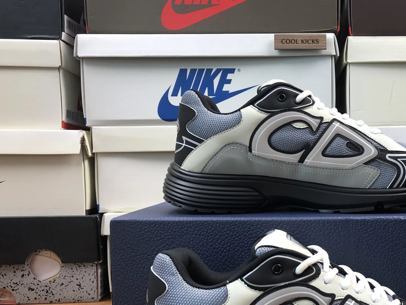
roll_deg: +1.2
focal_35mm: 43
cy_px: 227
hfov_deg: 42.4
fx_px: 504
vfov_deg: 33.0
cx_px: 309
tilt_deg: -4.7
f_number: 1.8
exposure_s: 1/33
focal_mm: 3.99
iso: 25
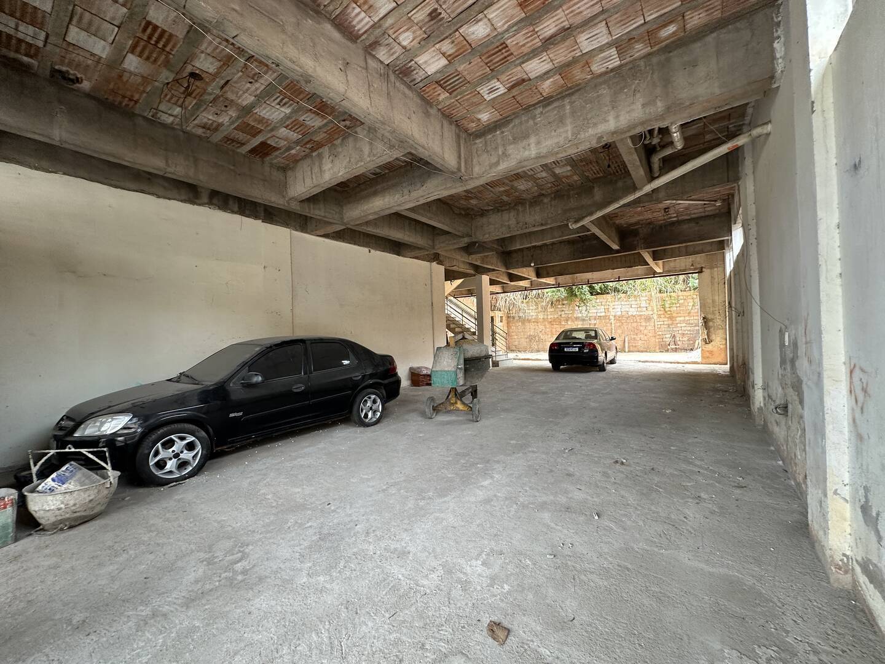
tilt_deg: +0.6
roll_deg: +2.2
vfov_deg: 85.7
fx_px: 358
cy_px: 332
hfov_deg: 102.1
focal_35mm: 14
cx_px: 442
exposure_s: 1/99
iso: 125
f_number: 2.2
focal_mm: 2.22
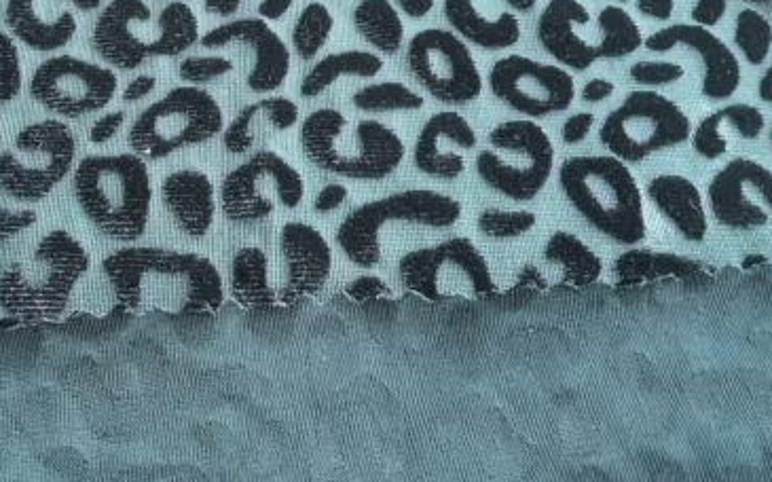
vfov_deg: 27.0
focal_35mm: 47
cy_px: 116
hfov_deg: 42.3
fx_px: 989
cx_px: 292
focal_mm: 1.95
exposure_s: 1/20
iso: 2500
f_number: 2.2
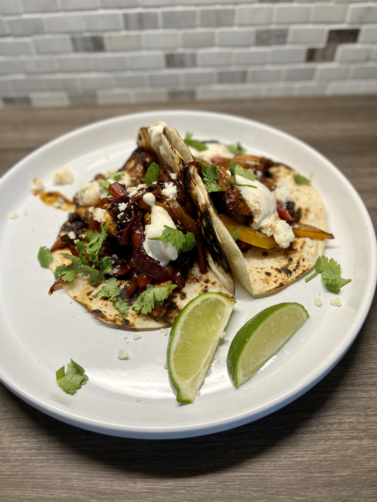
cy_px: 251
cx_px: 188
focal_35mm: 26
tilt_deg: -50.4
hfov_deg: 53.1
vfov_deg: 67.3
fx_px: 377
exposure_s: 1/120
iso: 50
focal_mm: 5.7
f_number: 1.5
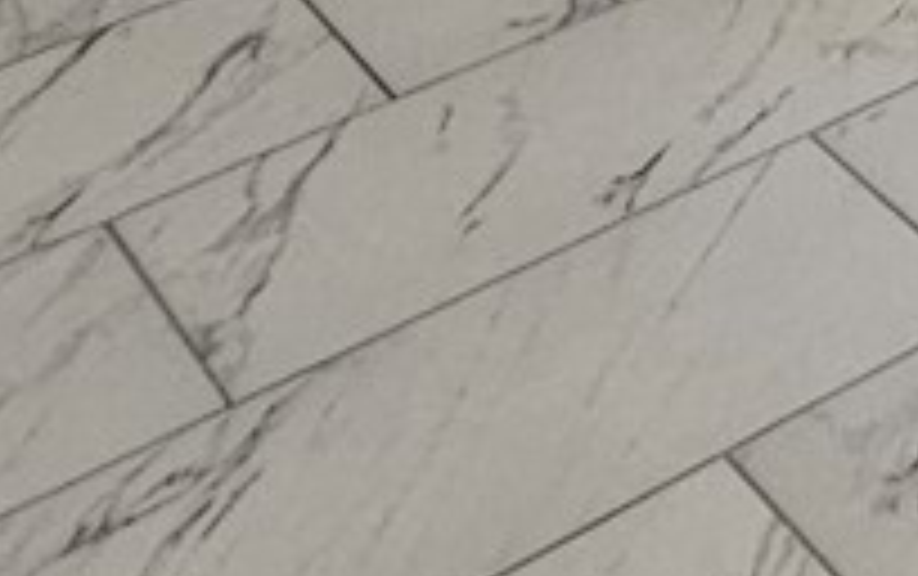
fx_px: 2705
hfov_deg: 15.0
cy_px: -1737
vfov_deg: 7.8
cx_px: 1930
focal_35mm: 108
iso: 125
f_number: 2.2
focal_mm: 2.2
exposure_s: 1/60
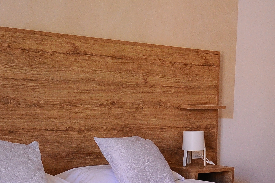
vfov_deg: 19.5
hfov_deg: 30.1
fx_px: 511
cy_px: 197
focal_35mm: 67
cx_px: 144
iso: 2000
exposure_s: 1/60
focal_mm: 24
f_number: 6.3
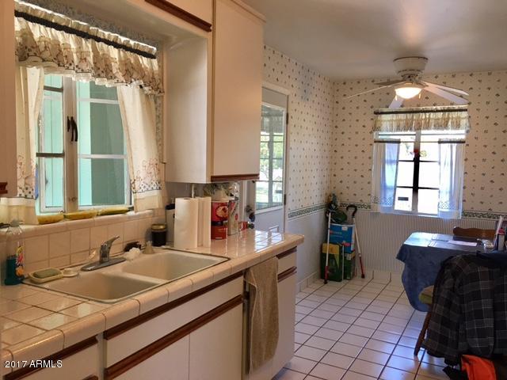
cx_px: 254
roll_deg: -1.2
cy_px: 190
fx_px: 425
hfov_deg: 61.7
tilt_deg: -3.7
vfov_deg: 48.2
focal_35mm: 29
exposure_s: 1/30
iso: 40
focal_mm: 4.15
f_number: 2.2
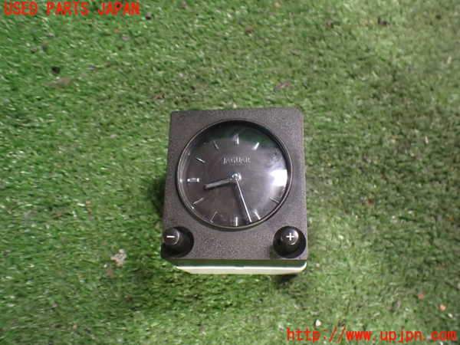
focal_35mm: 30
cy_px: 172
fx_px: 399
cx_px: 230
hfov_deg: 60.0
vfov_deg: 46.8
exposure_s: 1/30
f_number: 2.3
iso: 1000
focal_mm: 5.4
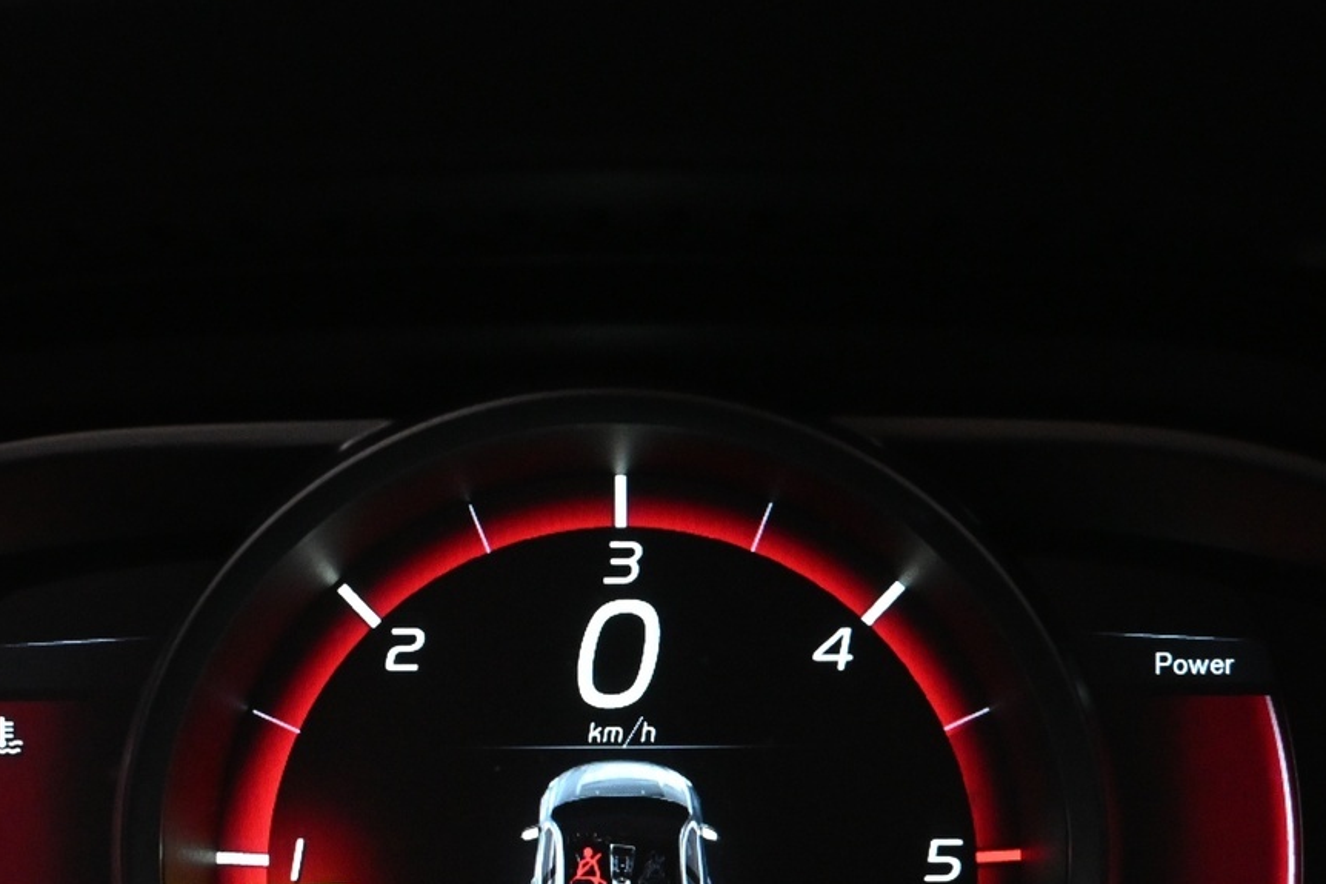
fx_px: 4050
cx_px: 623
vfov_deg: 12.4
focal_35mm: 110
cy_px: 767
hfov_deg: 18.6
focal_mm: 39
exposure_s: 1/80
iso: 3200
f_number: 5.6
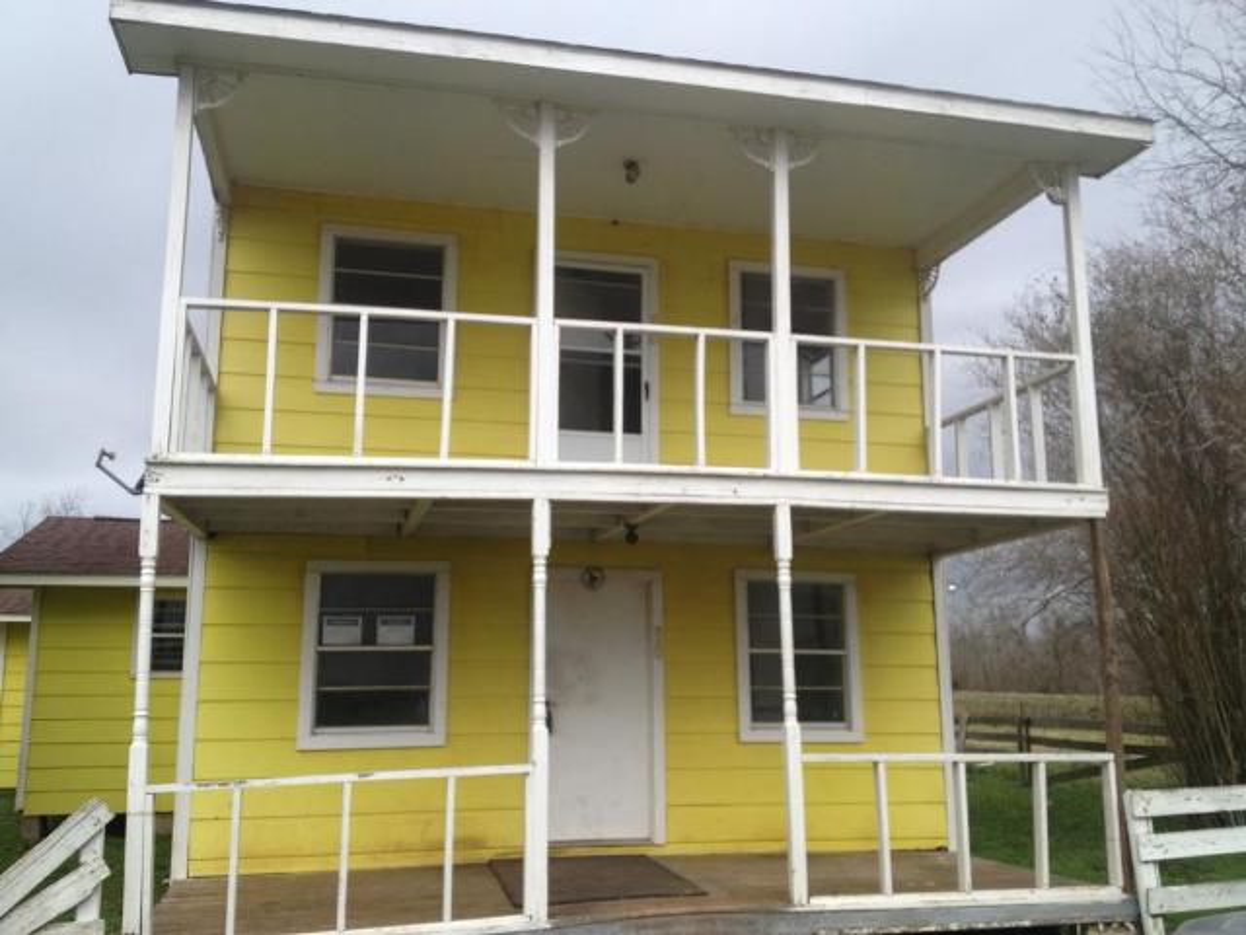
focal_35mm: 35
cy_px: 468
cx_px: 623
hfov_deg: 52.6
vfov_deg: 40.7
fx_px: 1260
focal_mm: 4.28
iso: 50
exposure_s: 1/657
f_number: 2.4
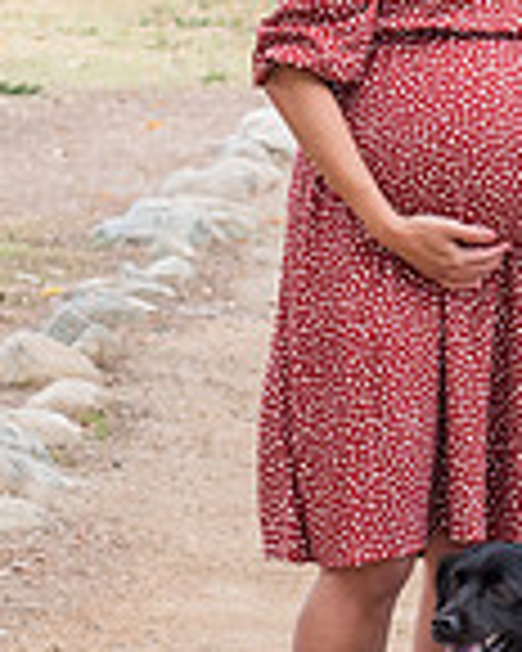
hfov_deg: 5.9
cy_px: 173
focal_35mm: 259
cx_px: 668
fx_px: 5002
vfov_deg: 7.5
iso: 500
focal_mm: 52
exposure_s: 1/125
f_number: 5
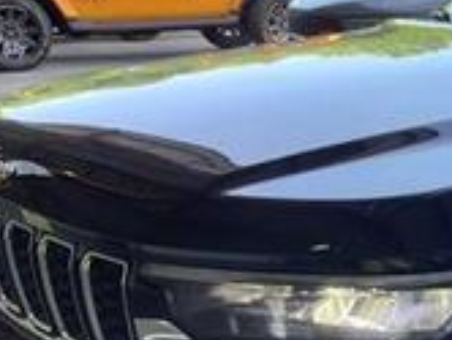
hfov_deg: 19.3
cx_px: 580
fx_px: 1229
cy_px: 386
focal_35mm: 94
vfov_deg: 15.3
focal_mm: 3.3
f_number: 2.4
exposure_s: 1/120
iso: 64
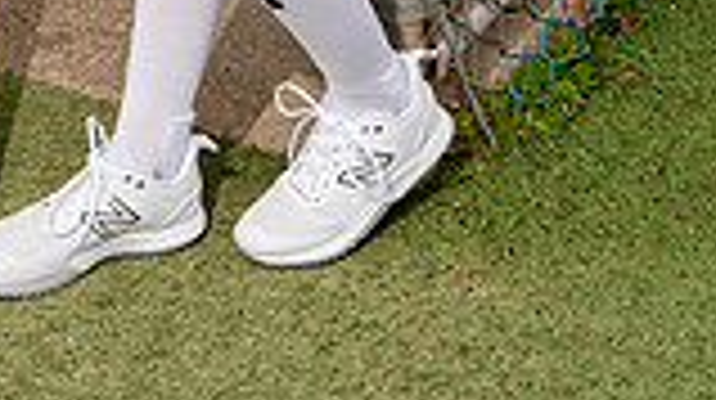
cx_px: 189
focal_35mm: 104
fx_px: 1972
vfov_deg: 10.1
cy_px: -571
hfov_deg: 20.4
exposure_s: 1/250
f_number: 8
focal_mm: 35
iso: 100
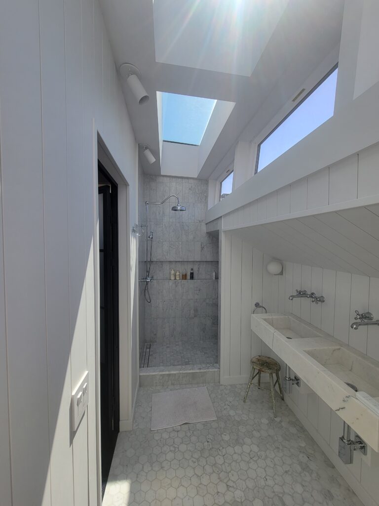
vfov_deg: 106.2
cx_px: 190
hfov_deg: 89.9
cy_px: 253
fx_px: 190
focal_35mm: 13
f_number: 2.2
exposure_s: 1/803
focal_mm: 2.2
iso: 50
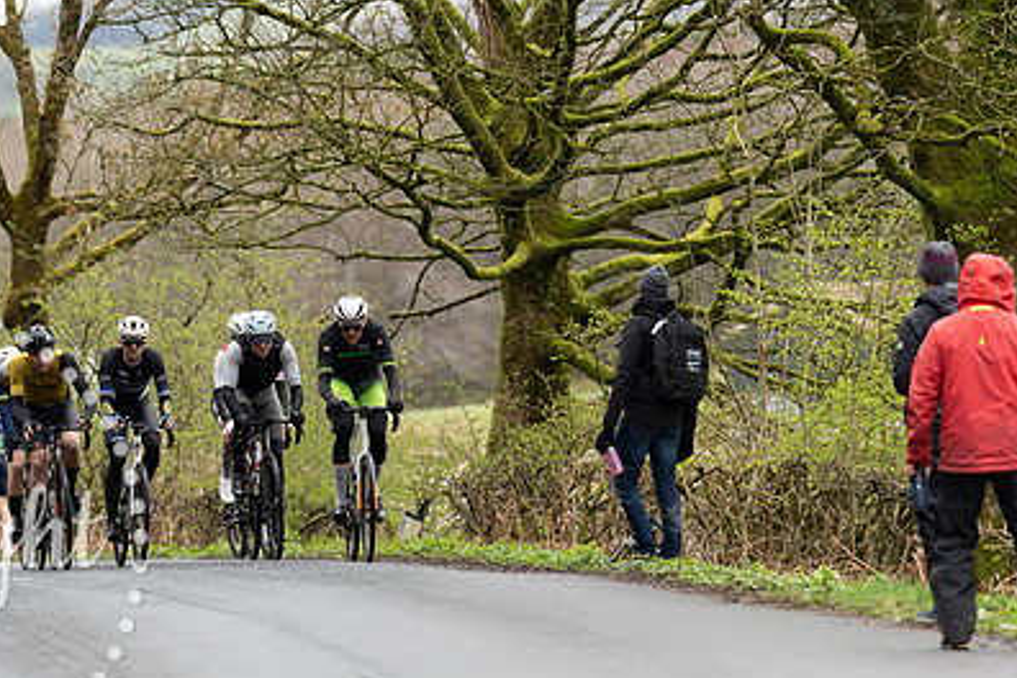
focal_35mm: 293
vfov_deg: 4.7
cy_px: 410
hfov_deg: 7.0
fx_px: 8277
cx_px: 306
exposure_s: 1/1000
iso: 1000
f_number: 3.5
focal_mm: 200
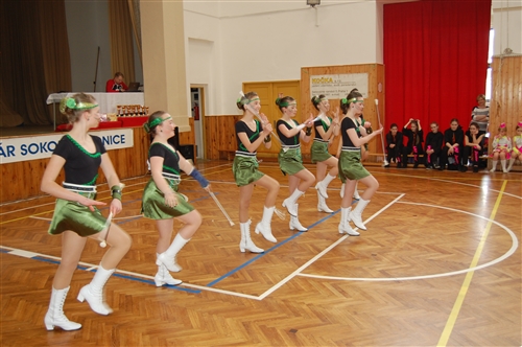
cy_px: 174
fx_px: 500
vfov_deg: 38.3
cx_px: 261
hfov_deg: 55.2
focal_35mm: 34
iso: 400
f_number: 3.8
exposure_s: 1/60
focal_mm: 23
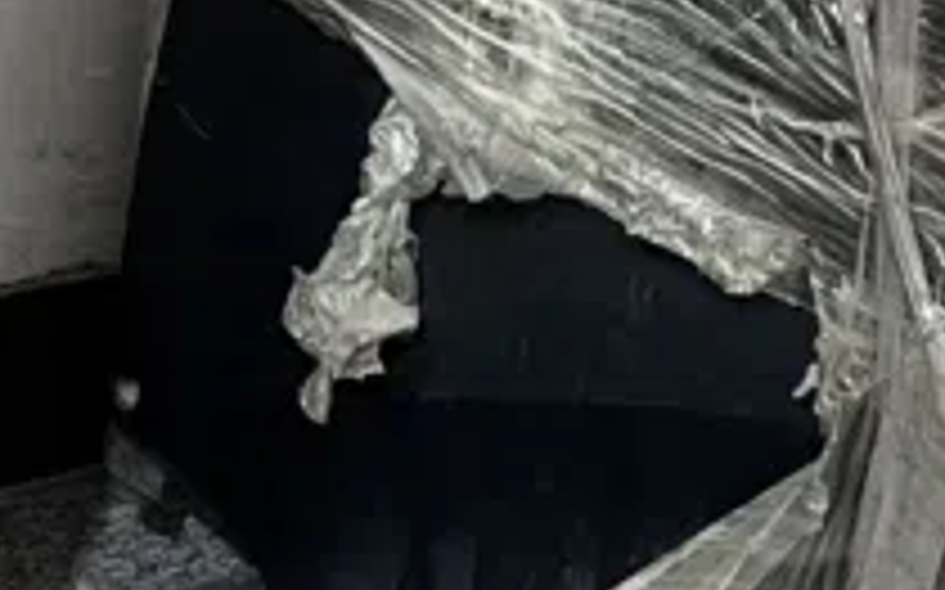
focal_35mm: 84
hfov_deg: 23.3
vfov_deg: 14.9
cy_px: -149
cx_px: 1004
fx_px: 2162
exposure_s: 1/51
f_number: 1.5
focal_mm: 5.7
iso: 200
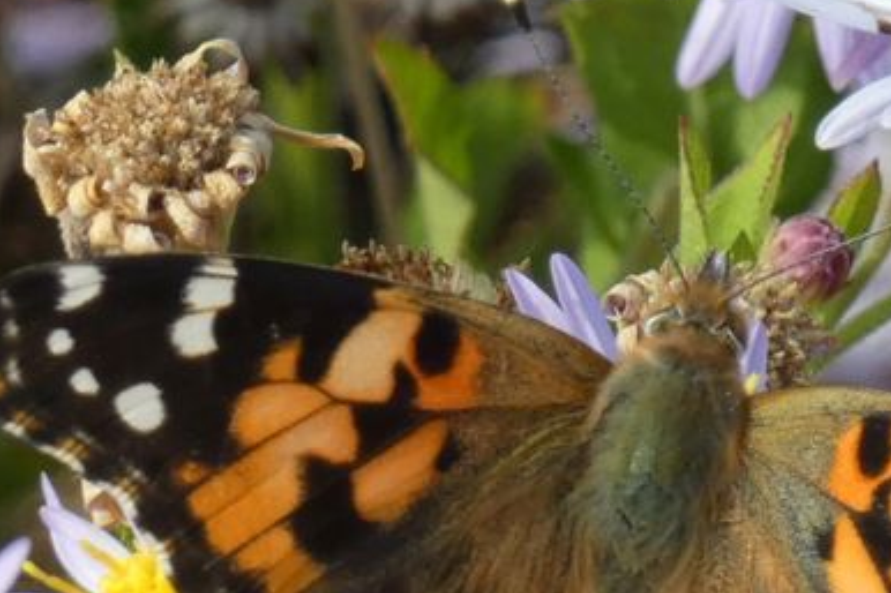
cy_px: 521
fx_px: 27558
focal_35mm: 1114
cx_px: 668
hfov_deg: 1.9
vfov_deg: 1.2
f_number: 5.6
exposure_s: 1/100
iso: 200
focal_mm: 86.7
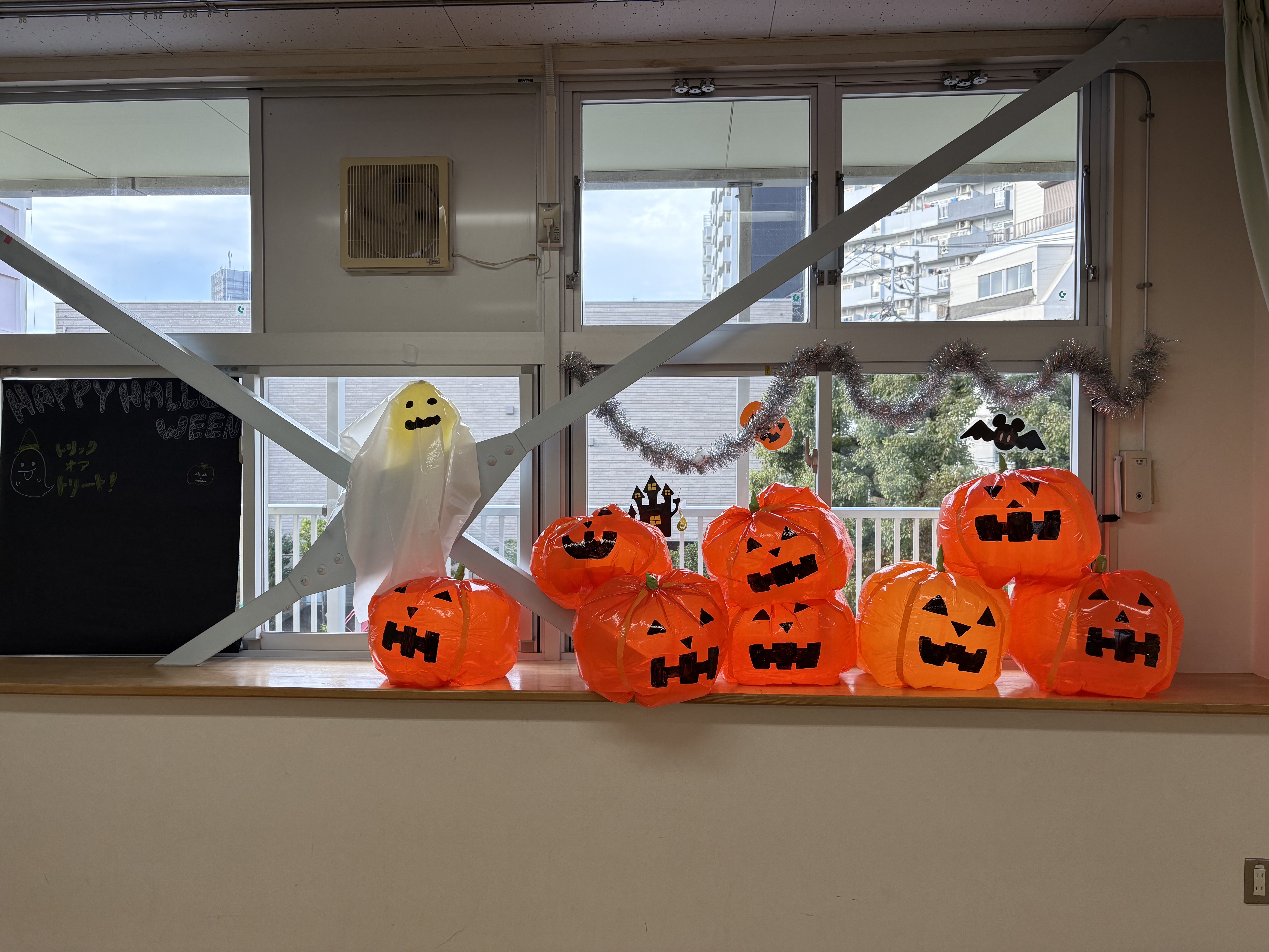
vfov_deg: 53.1
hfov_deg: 67.3
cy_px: 476
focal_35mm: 26
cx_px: 634
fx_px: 953
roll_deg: +0.2
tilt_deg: -0.8
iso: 64
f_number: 1.6
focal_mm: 5.96
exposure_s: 1/283
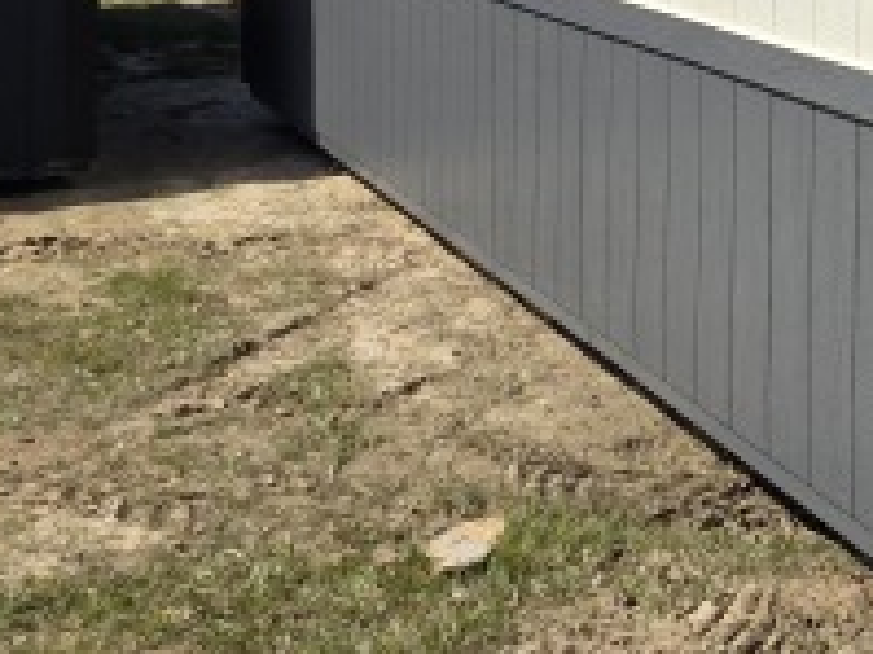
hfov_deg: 22.2
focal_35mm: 74
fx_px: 1865
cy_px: -233
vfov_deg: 18.3
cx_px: 1277
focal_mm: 6.3
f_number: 1.7
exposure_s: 1/7944
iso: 80
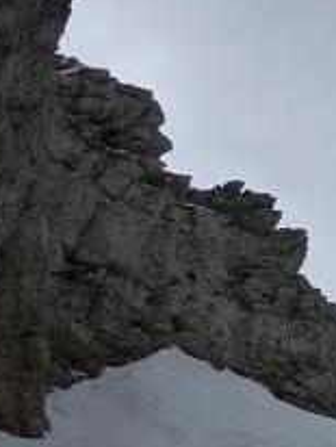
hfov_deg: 14.2
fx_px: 1253
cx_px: 514
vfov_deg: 20.2
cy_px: 254
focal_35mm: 97
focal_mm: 4.5
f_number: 3.3
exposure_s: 1/640
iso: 125
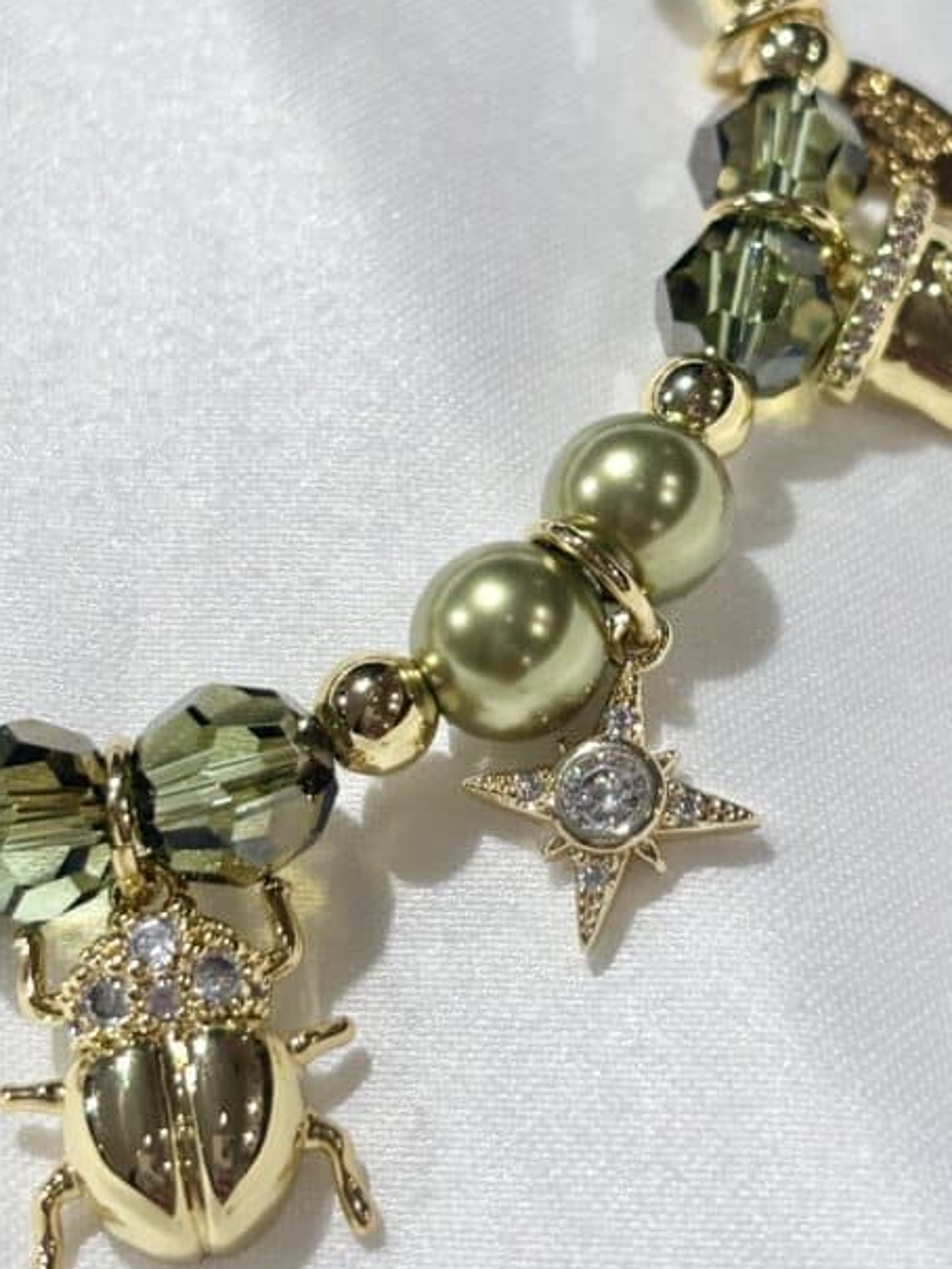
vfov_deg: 22.2
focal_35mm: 88
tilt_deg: -59.4
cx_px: 600
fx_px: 3226
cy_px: 493
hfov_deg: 16.8
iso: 32
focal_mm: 5.96
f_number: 1.6
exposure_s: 1/277
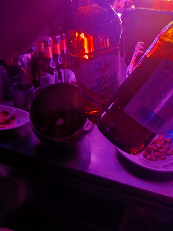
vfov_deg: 69.4
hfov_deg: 54.9
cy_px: 116
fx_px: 167
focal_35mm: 25
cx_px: 86
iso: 5484
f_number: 1.79
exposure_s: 1/14.3
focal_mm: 4.71
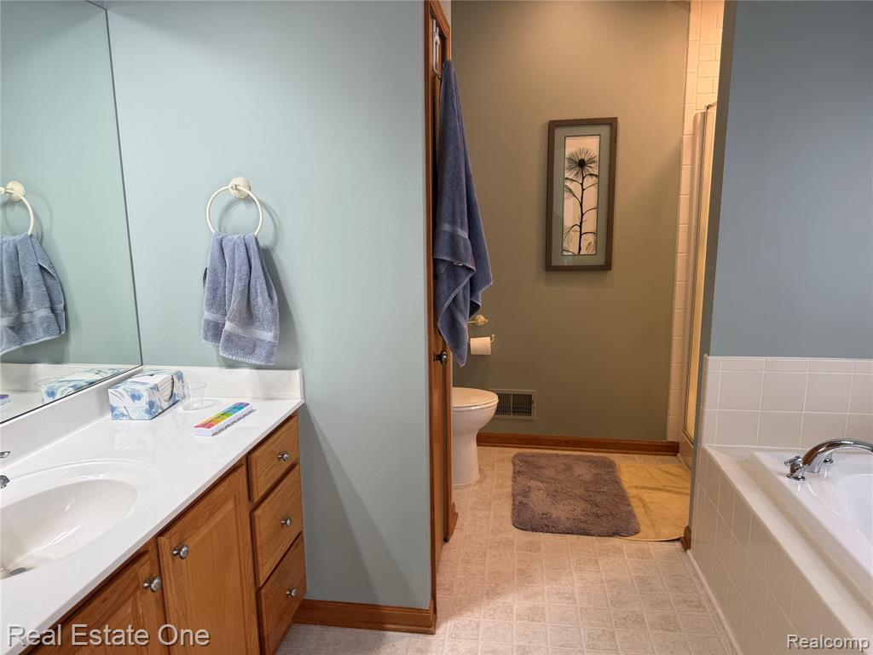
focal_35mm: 24
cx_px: 436
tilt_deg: -9.9
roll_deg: +0.2
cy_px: 328
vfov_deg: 56.8
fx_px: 605
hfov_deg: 71.6
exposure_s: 1/120
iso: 80
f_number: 1.78
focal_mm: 6.76
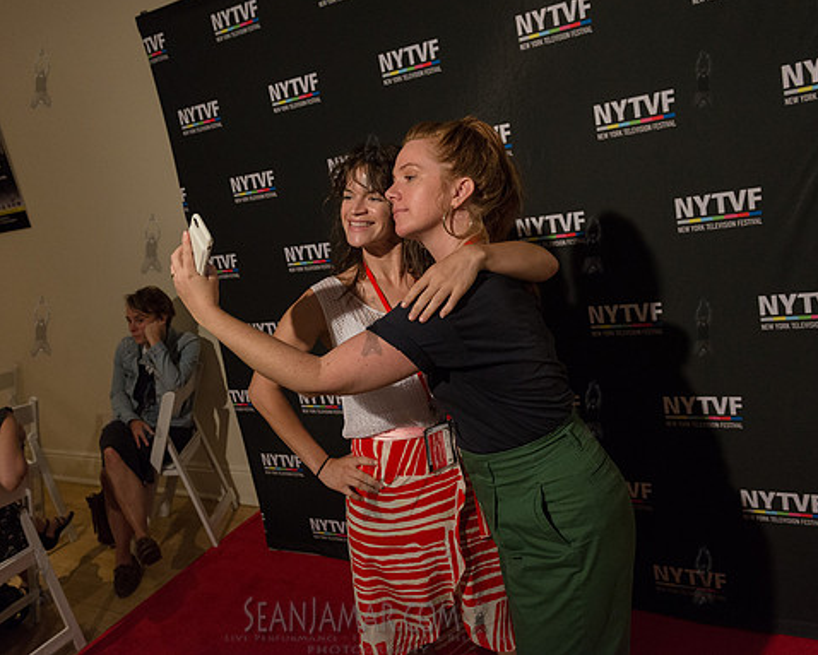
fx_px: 799
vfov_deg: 44.6
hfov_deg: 54.1
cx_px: 371
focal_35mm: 33
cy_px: 326
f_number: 4
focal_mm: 29
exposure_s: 1/500
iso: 2500
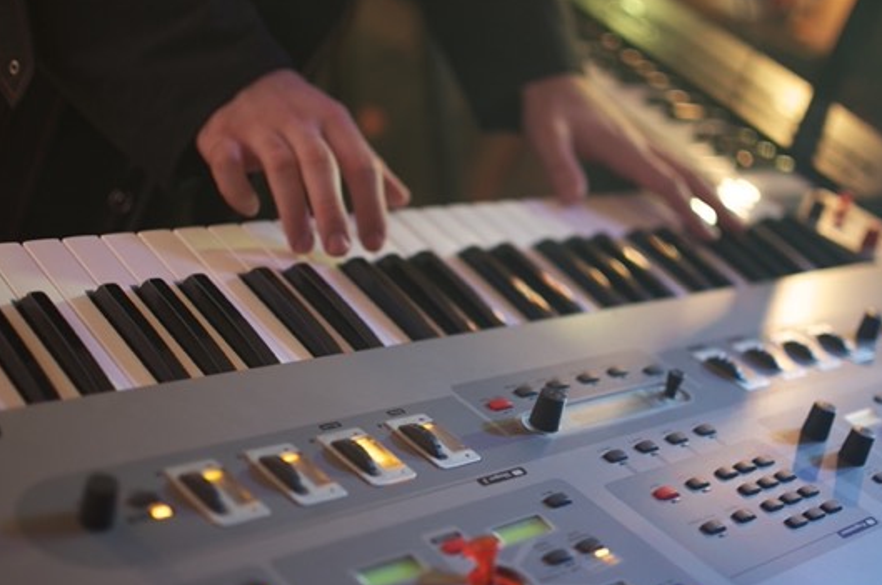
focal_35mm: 56
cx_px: 450
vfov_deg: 24.3
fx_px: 1358
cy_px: 301
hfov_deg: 36.0
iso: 800
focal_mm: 35
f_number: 1.8
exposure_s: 1/80
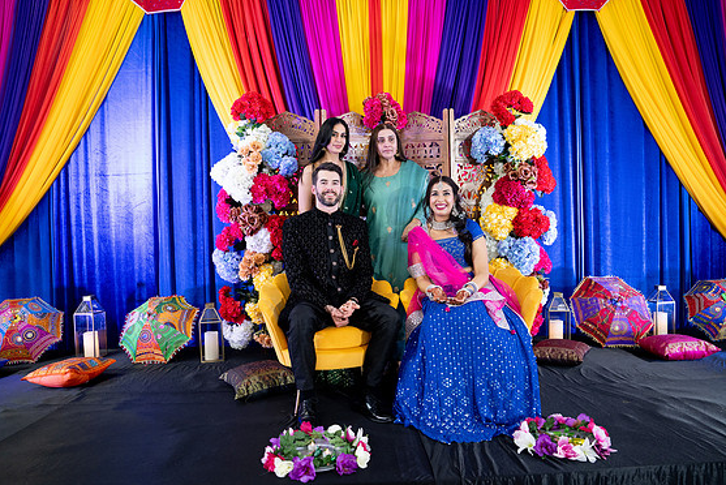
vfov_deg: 51.3
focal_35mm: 25
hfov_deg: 71.5
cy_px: 248
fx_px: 504
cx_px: 374
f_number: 2.8
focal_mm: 24
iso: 1250
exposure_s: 1/125
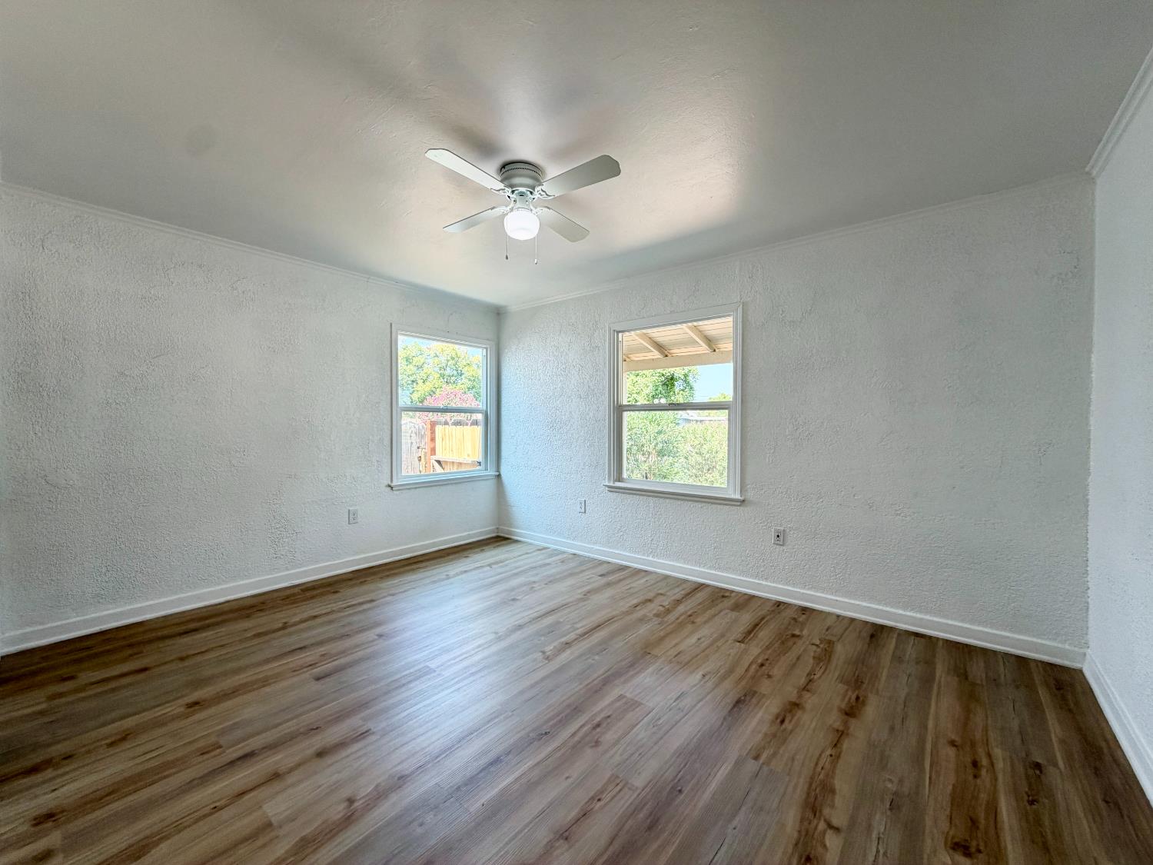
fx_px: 466
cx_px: 576
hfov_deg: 102.1
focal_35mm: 14
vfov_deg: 85.7
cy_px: 432
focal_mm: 2.22
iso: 64
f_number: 2.2
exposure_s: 1/121
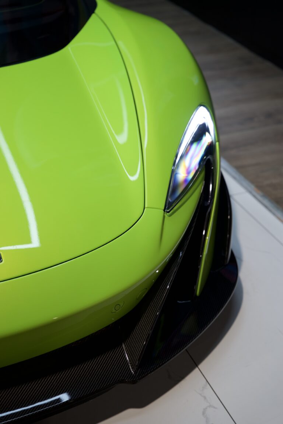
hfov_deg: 22.2
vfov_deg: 32.8
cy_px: 212
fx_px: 720
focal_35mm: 61
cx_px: 142
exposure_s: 1/100
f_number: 2.8
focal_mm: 61.1
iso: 400
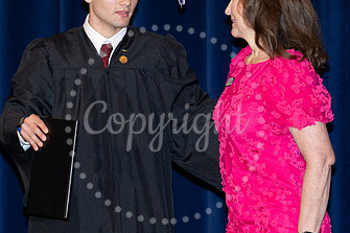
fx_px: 3090
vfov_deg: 4.3
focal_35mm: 318
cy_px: 100
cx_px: 165
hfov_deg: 6.5
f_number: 5.6
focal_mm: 165
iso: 1000
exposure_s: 1/160
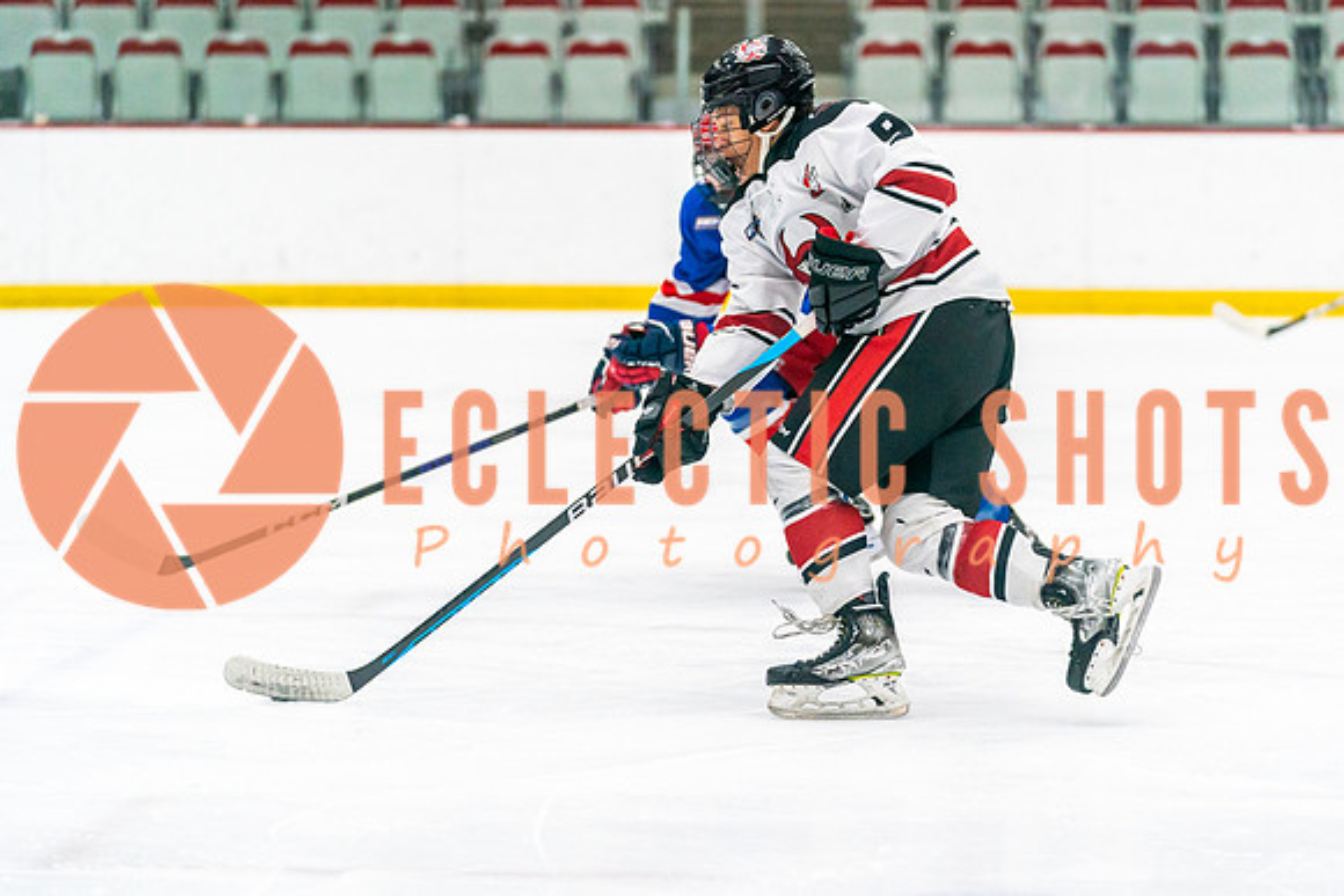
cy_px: 503
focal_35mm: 137
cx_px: 734
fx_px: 5108
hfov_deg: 15.0
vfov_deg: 10.0
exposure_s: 1/1000
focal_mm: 115
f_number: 2.8
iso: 3200
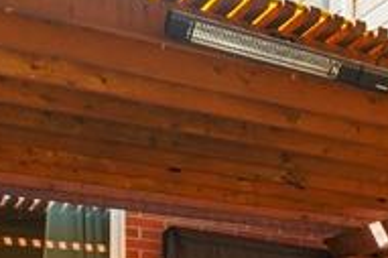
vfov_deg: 14.7
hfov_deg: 20.5
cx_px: 571
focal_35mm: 86
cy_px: 395
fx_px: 926
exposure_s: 1/25
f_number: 7.1
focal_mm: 16
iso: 100
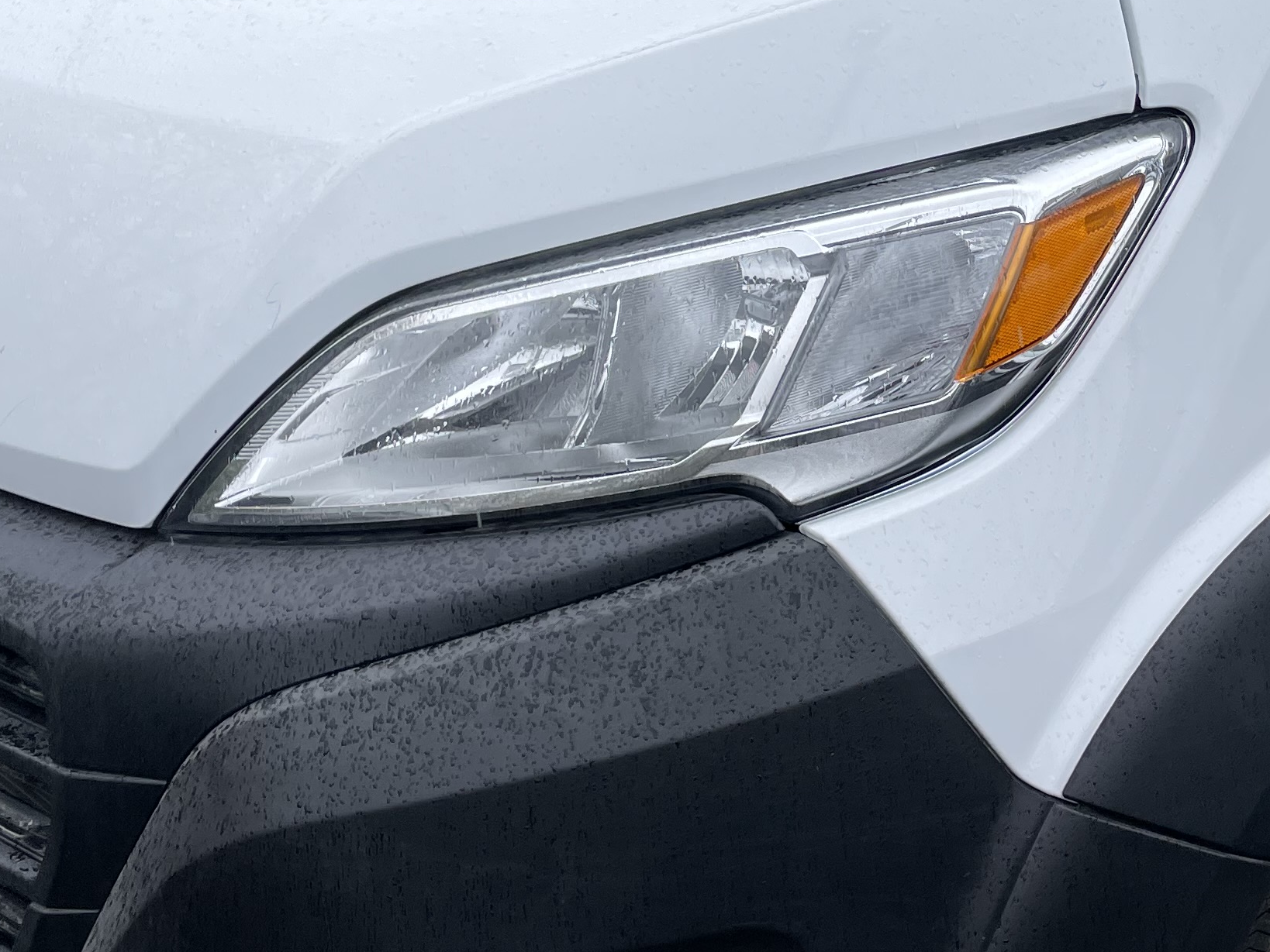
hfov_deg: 29.5
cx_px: 1035
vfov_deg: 22.6
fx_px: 2348
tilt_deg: -9.3
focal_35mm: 64
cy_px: 168
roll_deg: +1.1
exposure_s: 1/917
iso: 32
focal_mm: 4.2
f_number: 1.6
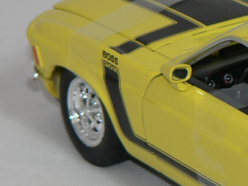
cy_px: 111
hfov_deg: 6.2
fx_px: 2264
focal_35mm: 316
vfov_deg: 4.7
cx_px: 341
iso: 80
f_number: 3.2
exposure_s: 1/60
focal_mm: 14.3
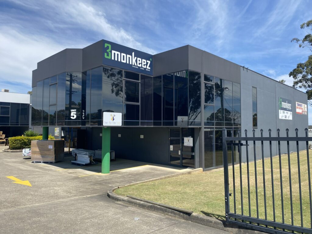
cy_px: 117
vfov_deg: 53.1
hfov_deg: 67.3
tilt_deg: +0.9
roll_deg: -0.2
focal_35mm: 26
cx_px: 156
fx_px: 234
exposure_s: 1/2571
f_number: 1.8
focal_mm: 4.25
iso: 32
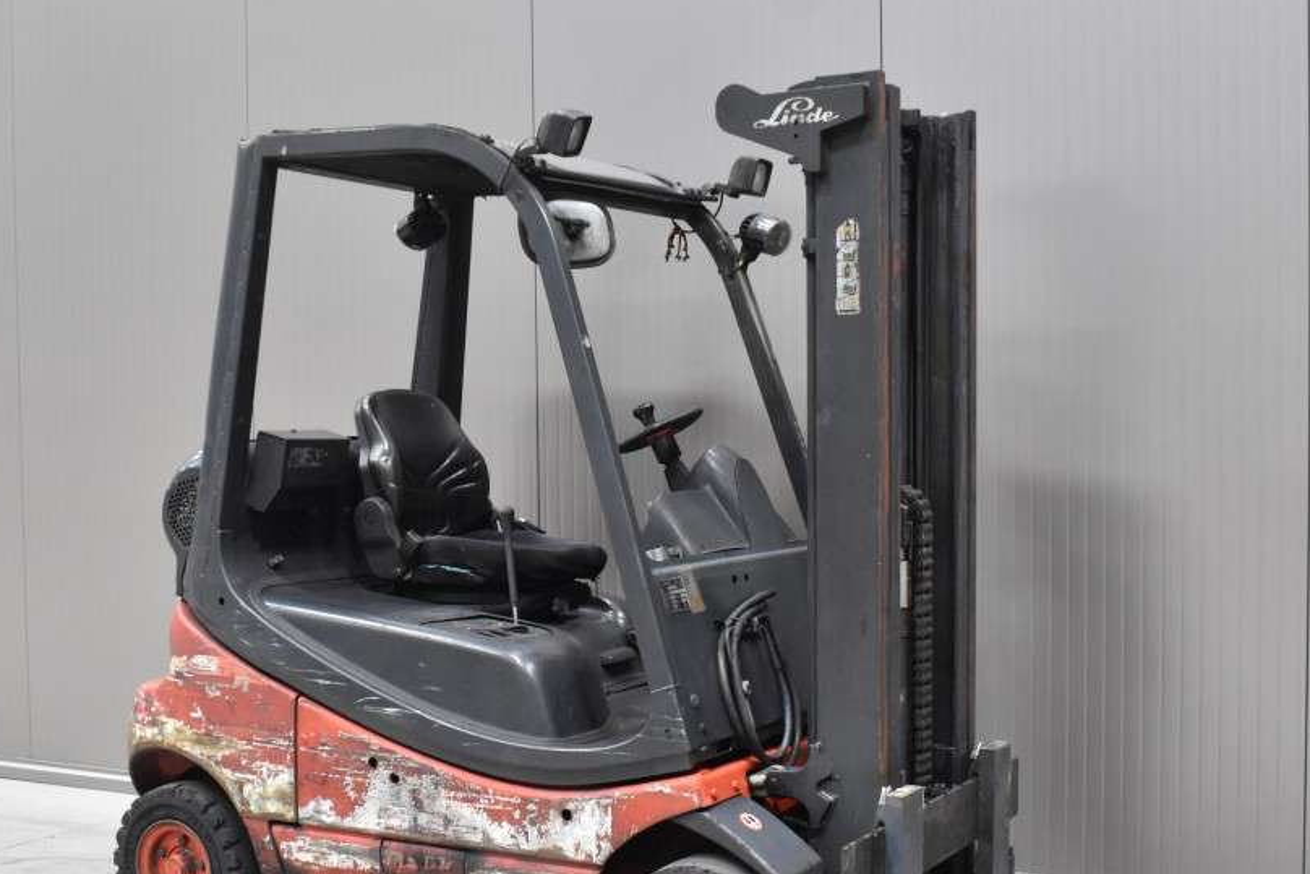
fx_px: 1783
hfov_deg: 40.3
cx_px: 639
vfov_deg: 27.5
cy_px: 538
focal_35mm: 49
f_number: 5
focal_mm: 22
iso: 1600
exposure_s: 1/25
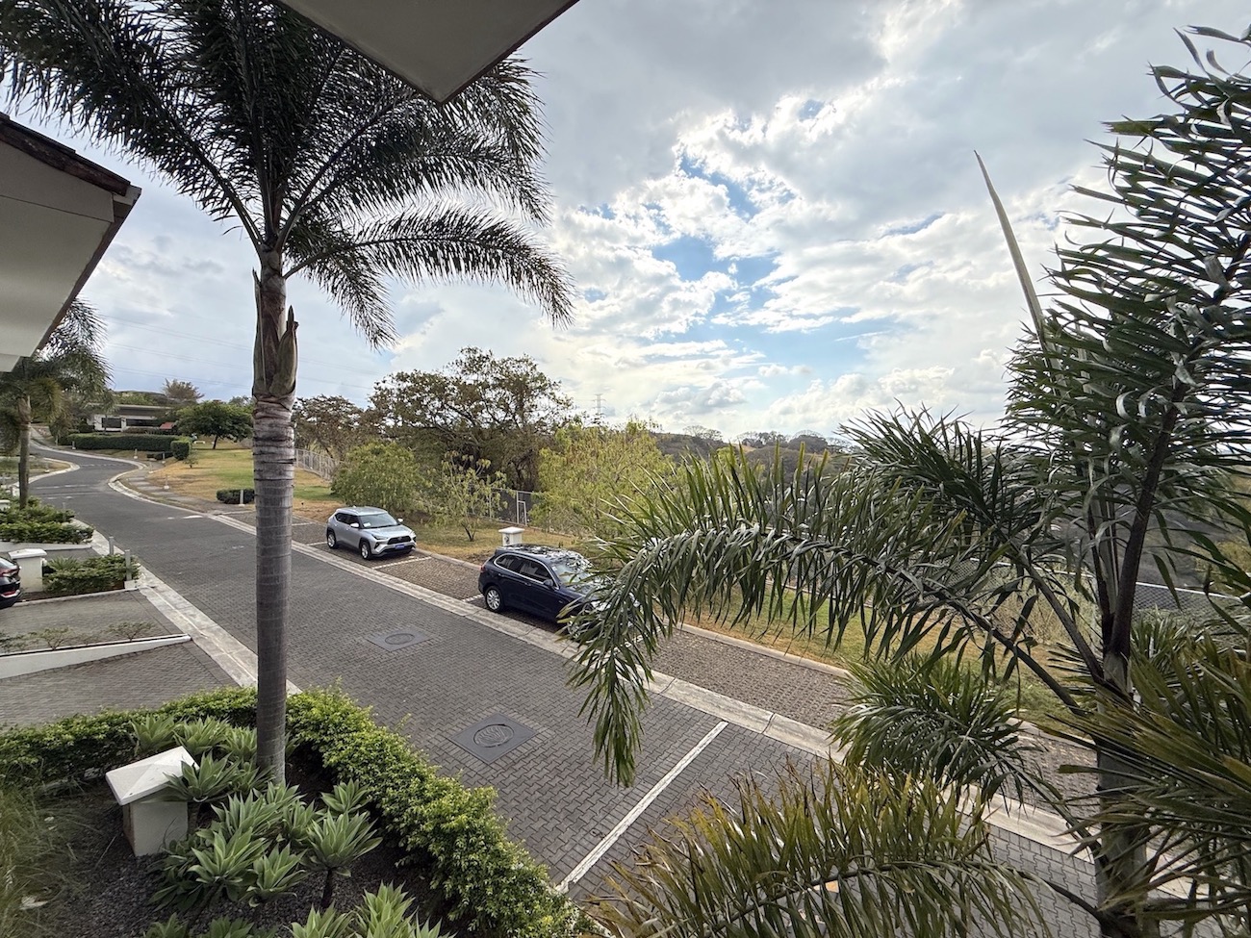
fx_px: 506
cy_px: 469
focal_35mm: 14
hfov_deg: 102.1
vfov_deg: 85.7
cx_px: 626
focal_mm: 2.22
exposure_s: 1/742
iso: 50
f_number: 2.2
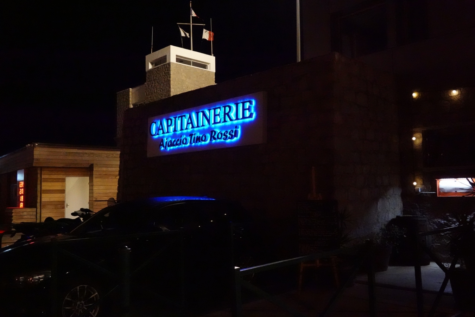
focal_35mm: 35
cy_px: 158
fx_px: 462
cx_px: 238
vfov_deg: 37.9
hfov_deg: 54.4
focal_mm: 13.03
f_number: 3.5
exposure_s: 1/125
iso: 6400
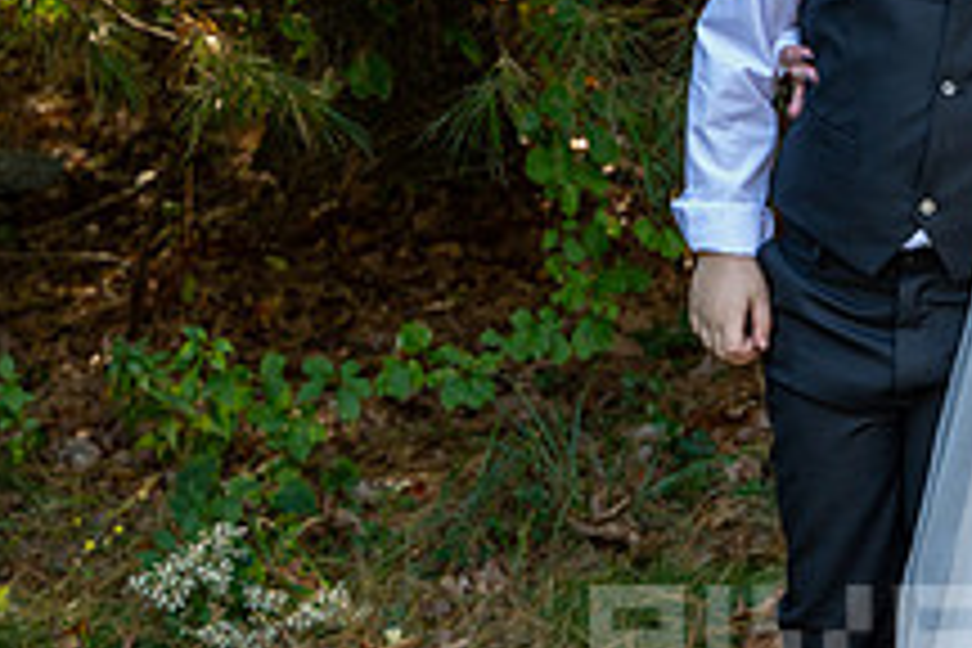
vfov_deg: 9.6
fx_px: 3834
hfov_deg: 13.8
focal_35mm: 142
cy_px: 9
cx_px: 1296
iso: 900
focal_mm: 53
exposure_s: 1/200
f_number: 4.5
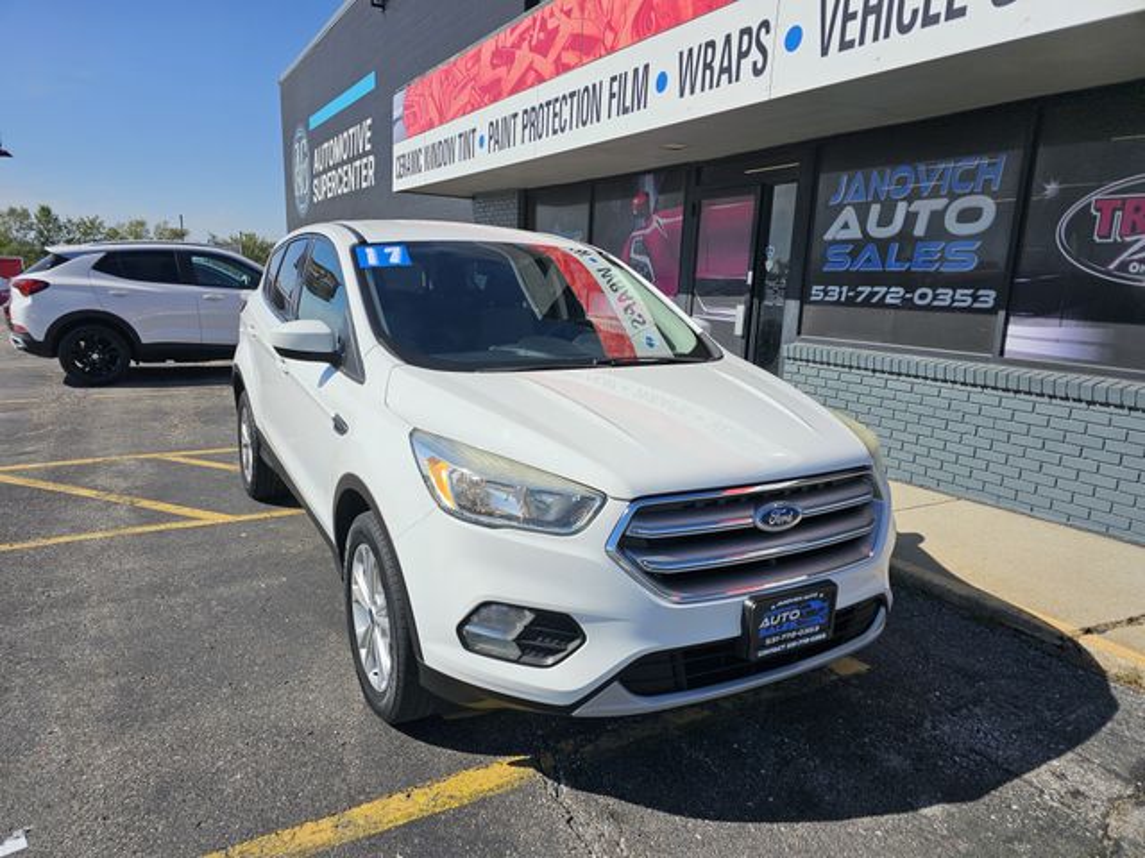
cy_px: 429
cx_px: 572
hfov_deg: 73.9
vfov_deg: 58.9
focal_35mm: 23
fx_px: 761
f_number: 1.7
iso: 12
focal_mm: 6.3
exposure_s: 1/1468
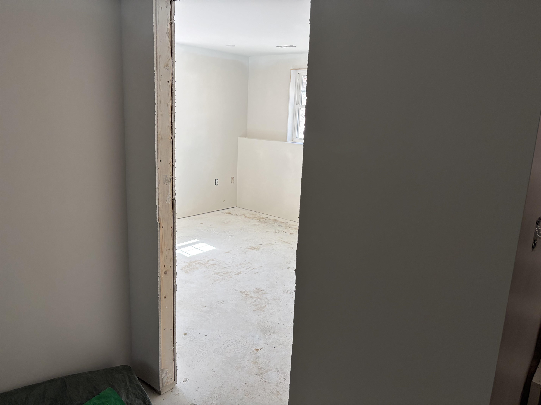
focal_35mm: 26
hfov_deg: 67.3
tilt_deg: -11.6
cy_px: 202
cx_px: 270
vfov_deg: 53.1
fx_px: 406
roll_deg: -1.7
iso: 80
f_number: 1.6
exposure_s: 1/122
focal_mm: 5.96
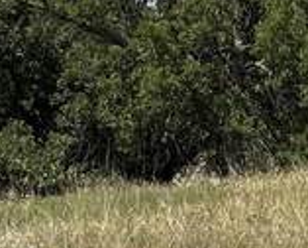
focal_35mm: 207
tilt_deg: +4.7
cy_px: -175
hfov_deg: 9.3
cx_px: 151
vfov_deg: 7.3
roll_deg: -2.2
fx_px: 1889
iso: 50
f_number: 1.5
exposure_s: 1/4630
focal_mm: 5.7
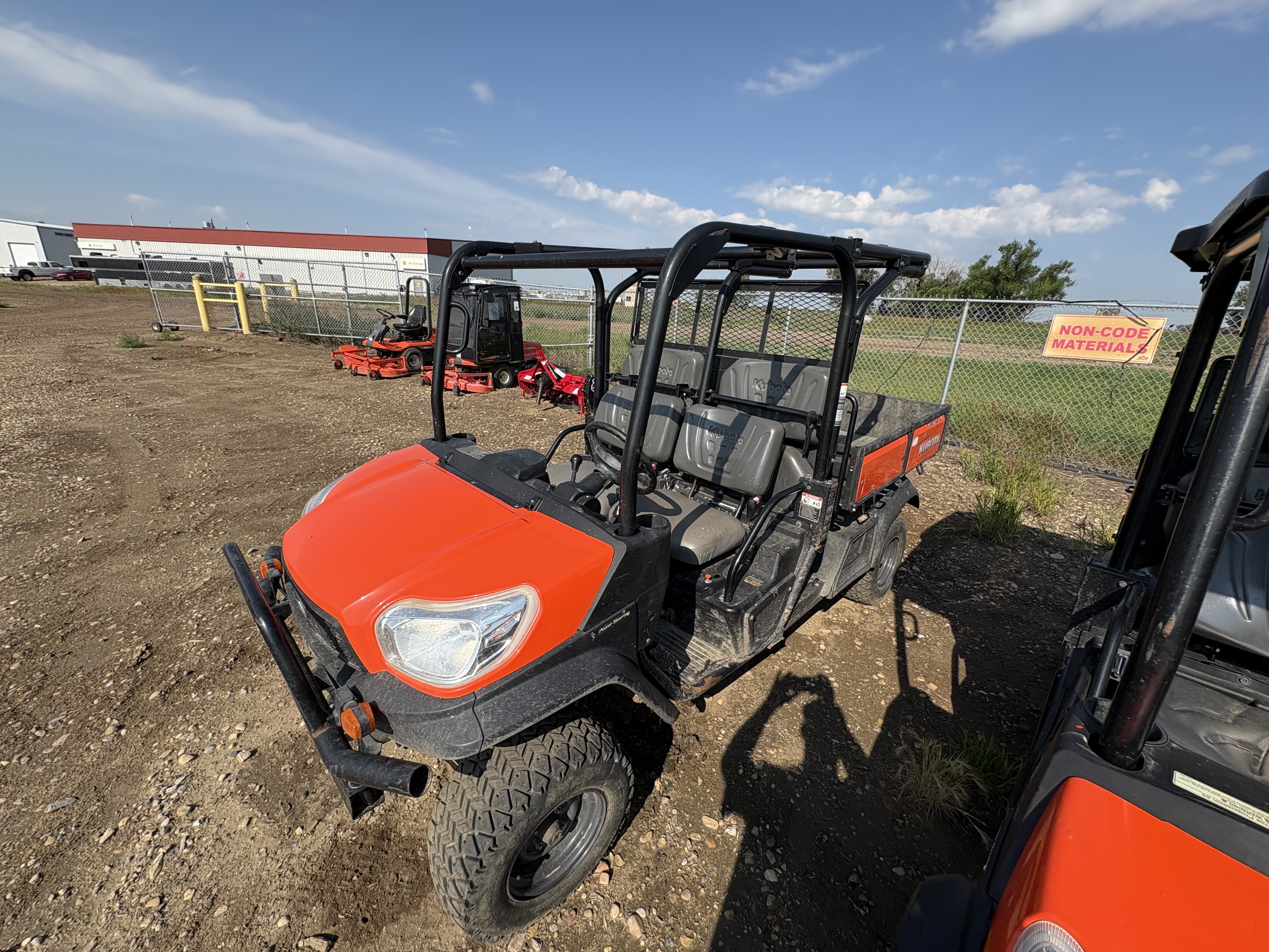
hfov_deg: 102.1
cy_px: 476
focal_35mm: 14
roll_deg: -3.0
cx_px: 634
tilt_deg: -19.6
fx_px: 513
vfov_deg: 85.7
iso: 50
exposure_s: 1/1637
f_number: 2.2
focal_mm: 2.22
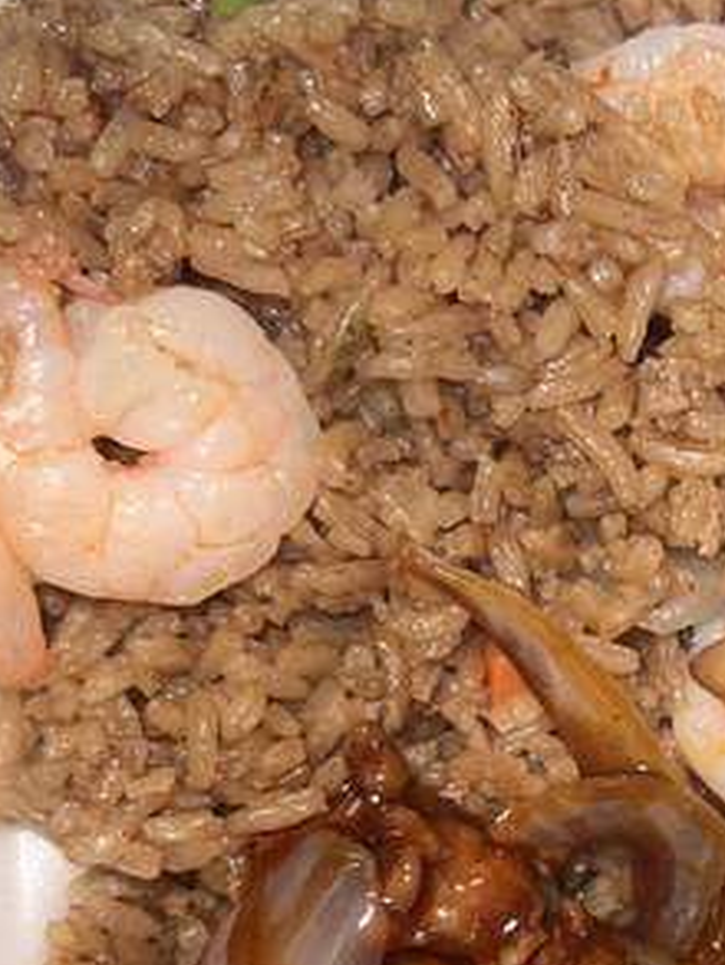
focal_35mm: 65
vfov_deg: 29.0
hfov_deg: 21.1
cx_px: 870
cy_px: 802
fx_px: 1814
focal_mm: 5.7
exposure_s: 1/71
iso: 50
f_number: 1.5
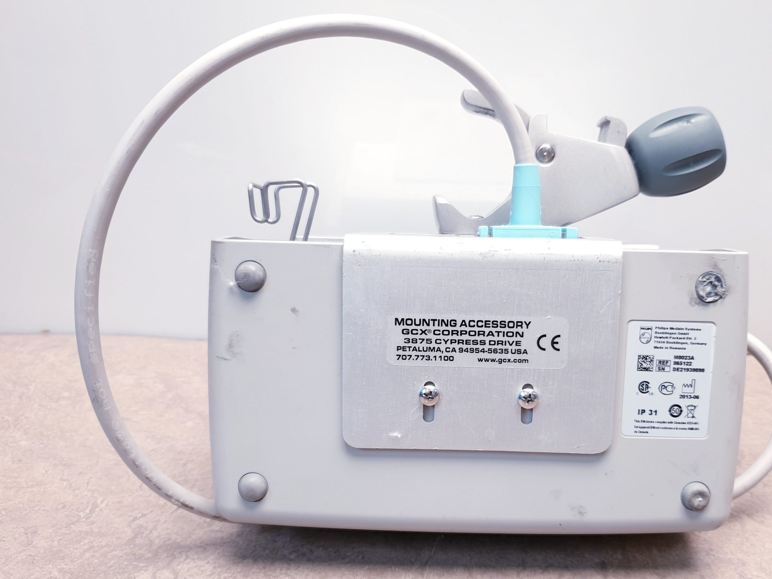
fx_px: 714
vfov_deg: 43.9
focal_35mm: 32
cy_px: 348
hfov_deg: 56.5
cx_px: 450
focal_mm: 4.3
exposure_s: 1/50
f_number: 1.5
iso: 50
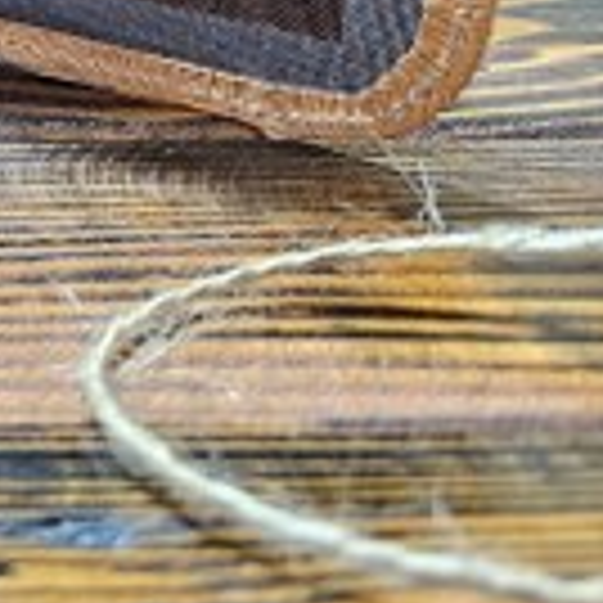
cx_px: -459
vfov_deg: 16.4
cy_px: -288
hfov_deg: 15.6
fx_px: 1912
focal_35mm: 97
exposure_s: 1/100
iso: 200
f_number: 1.7
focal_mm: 6.3
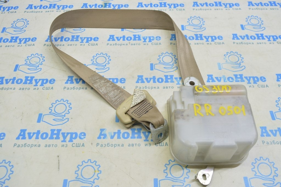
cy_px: 94
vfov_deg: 41.6
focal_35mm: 32
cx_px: 140
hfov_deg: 59.5
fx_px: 246
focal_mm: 21
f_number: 5.6
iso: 400
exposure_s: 1/20
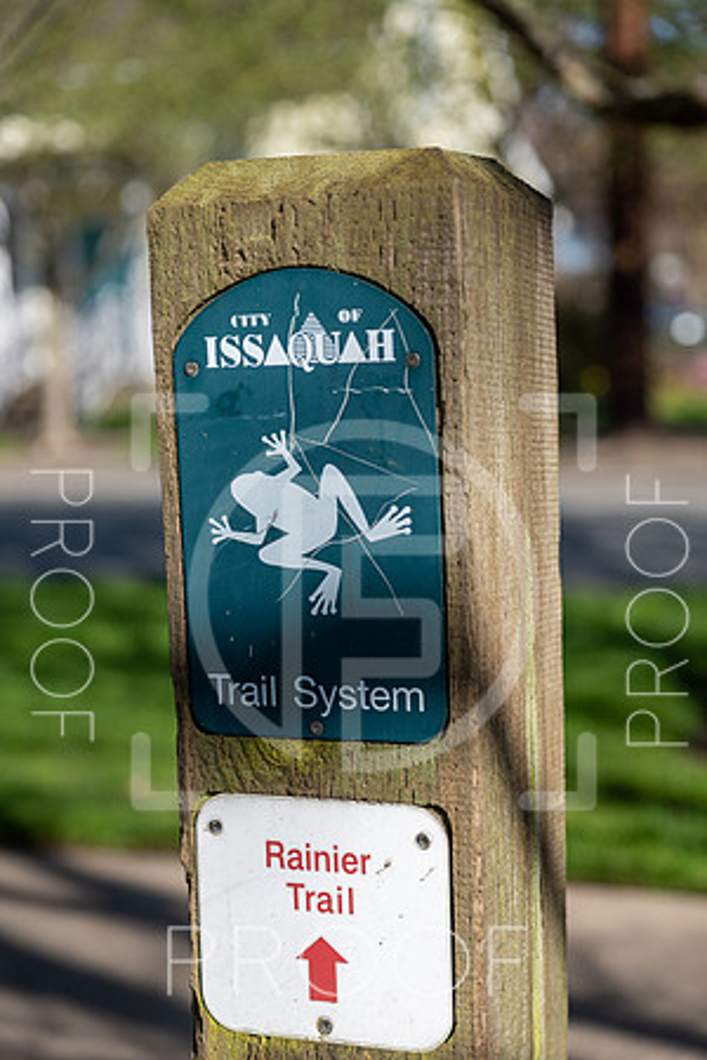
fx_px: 2062
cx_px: 354
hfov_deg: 19.5
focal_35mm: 70
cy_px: 530
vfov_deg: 28.8
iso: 100
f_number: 3.2
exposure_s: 1/1600
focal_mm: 70
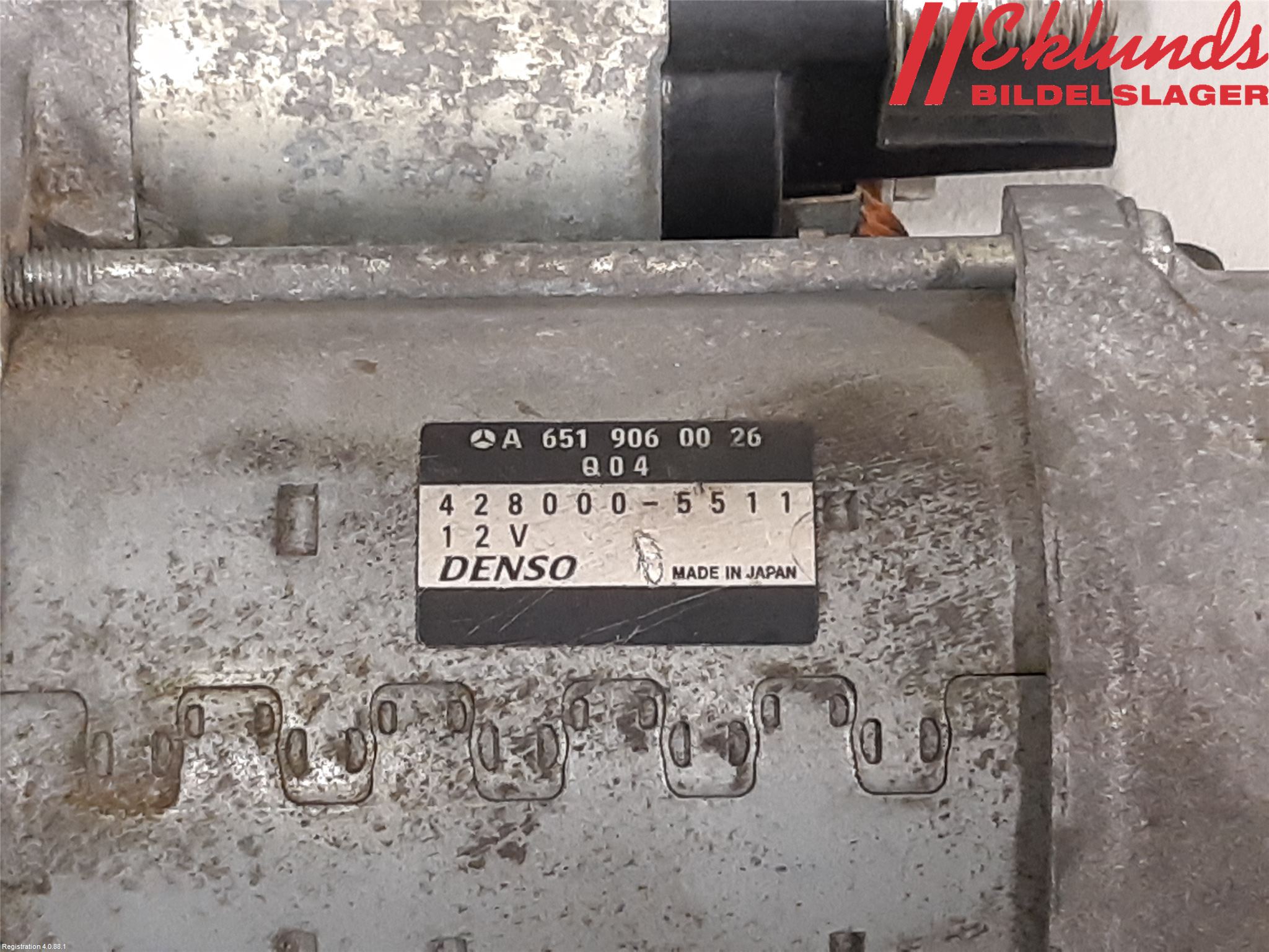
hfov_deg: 67.3
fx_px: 953
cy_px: 476
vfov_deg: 53.1
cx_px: 634
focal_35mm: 26
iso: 200
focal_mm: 3.93
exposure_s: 1/33
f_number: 1.7
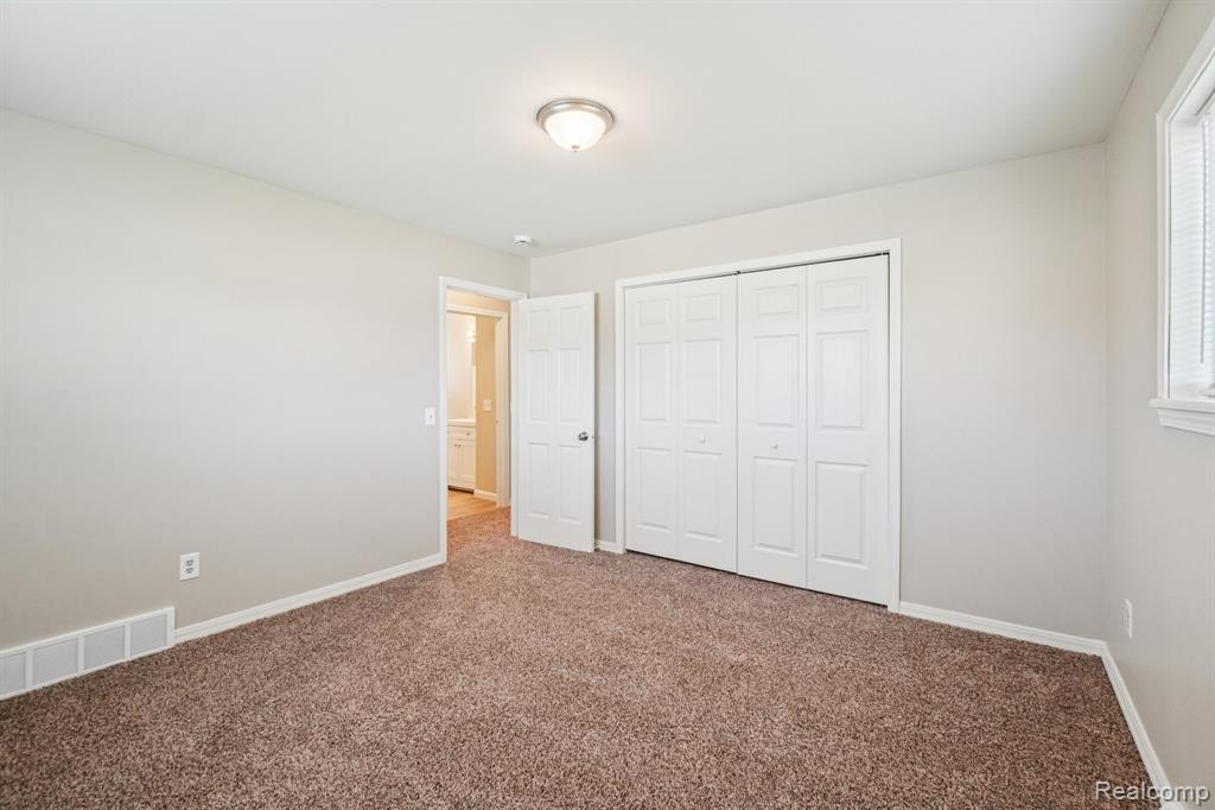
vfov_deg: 77.3
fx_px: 506
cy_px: 405
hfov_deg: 100.4
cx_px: 608
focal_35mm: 15
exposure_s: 1/30
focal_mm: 10
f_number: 8
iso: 640
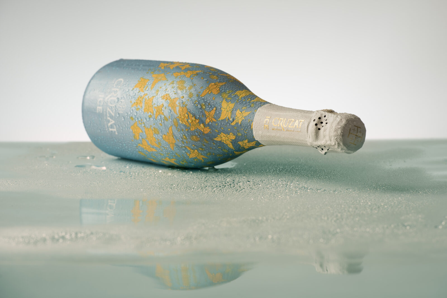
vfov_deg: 6.9
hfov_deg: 10.3
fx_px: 2484
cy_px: 149
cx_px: 224
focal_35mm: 200
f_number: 5.6
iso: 31
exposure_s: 1/160
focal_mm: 200
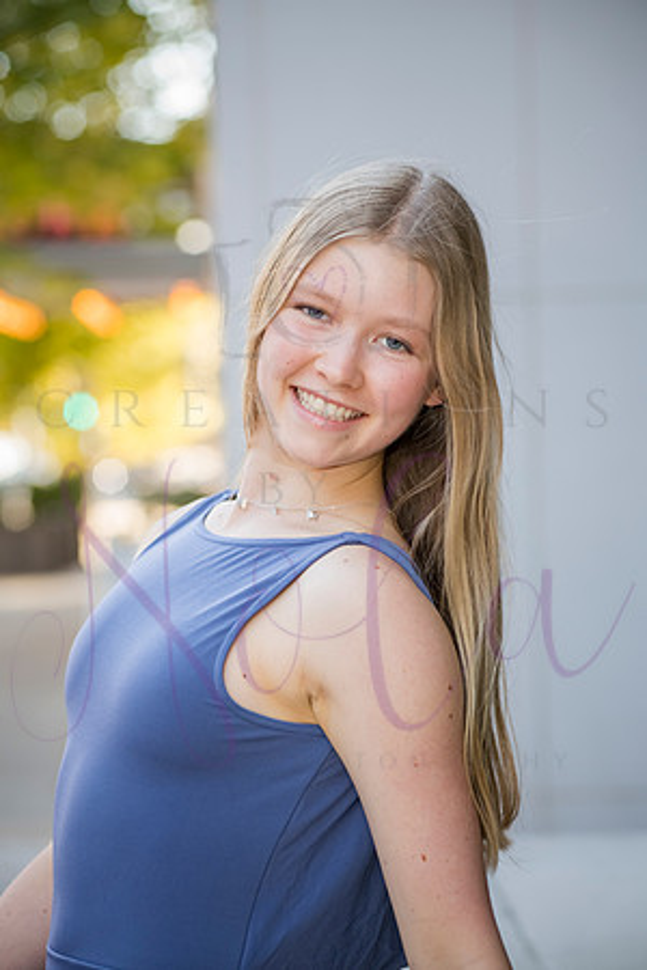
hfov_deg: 13.7
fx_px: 2696
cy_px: 485
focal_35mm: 100
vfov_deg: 20.4
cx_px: 324
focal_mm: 100
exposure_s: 1/400
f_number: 4.5
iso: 800
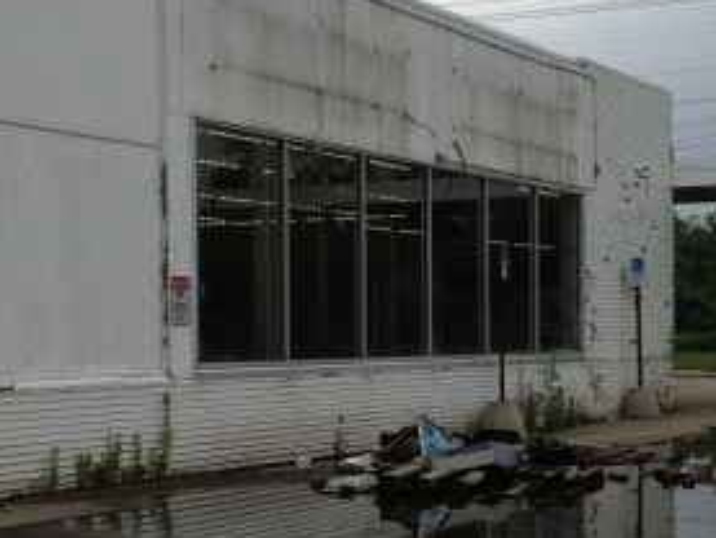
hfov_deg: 22.7
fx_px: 1780
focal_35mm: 86
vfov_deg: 17.2
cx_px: 421
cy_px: 341
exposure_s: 1/1416
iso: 50
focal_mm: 4.28
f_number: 2.4
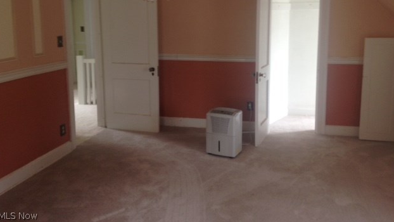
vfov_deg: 31.7
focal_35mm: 37
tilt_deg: -9.3
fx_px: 387
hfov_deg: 54.0
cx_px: 199
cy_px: 70
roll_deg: -1.6
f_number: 2.4
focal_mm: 4.12
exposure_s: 1/20
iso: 50
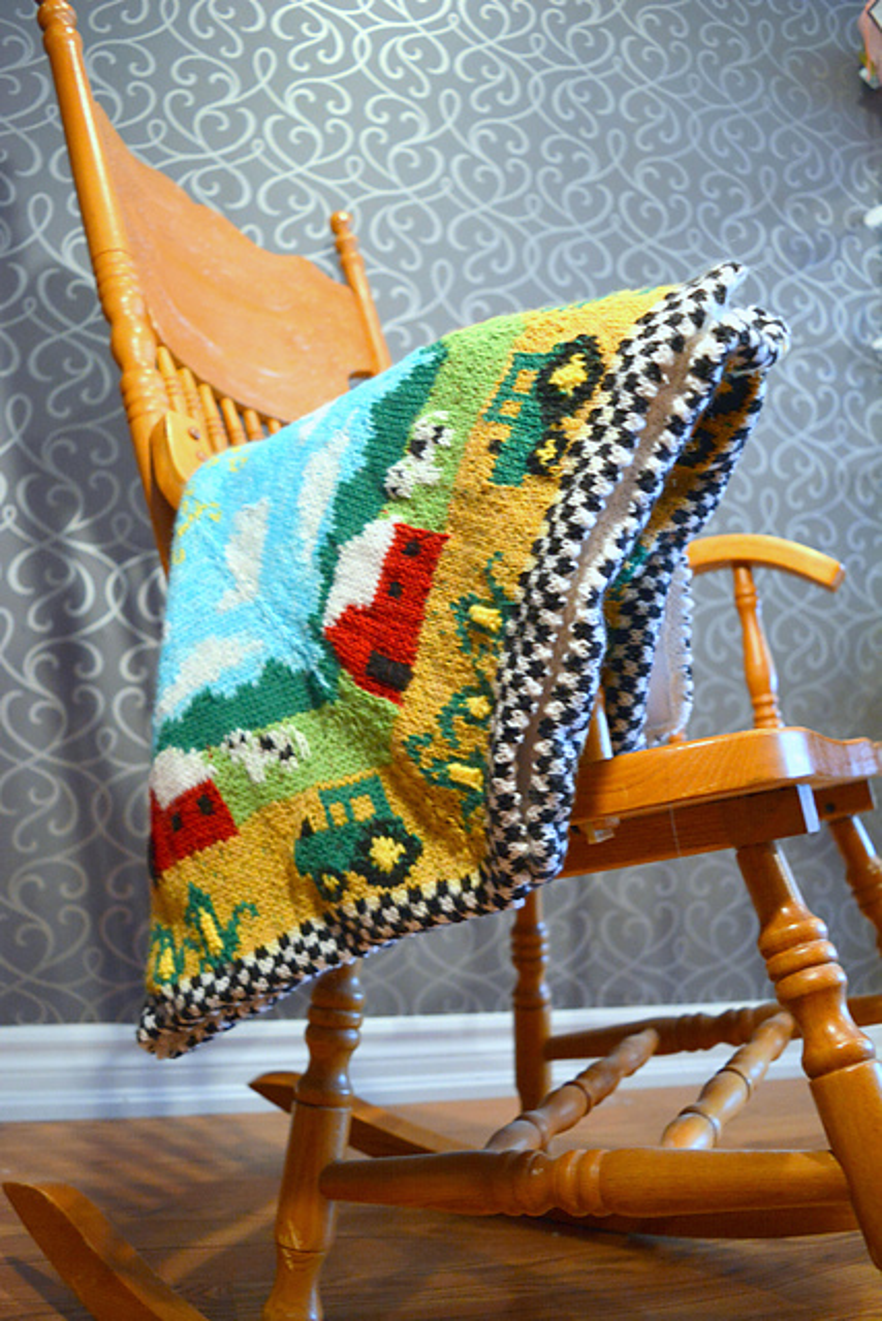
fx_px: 992
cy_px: 660
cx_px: 441
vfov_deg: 67.4
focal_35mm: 27
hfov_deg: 48.0
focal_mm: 18
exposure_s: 1/60
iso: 1250
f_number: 3.5
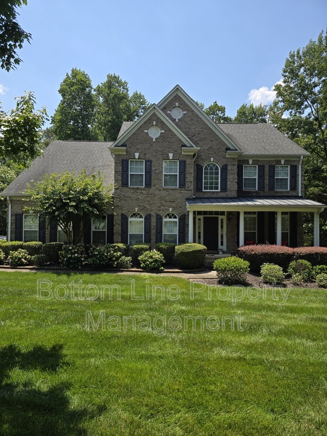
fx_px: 290
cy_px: 218
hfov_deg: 58.9
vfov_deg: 73.9
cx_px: 164
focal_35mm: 23
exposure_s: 1/580
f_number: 1.7
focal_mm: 6.3
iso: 12
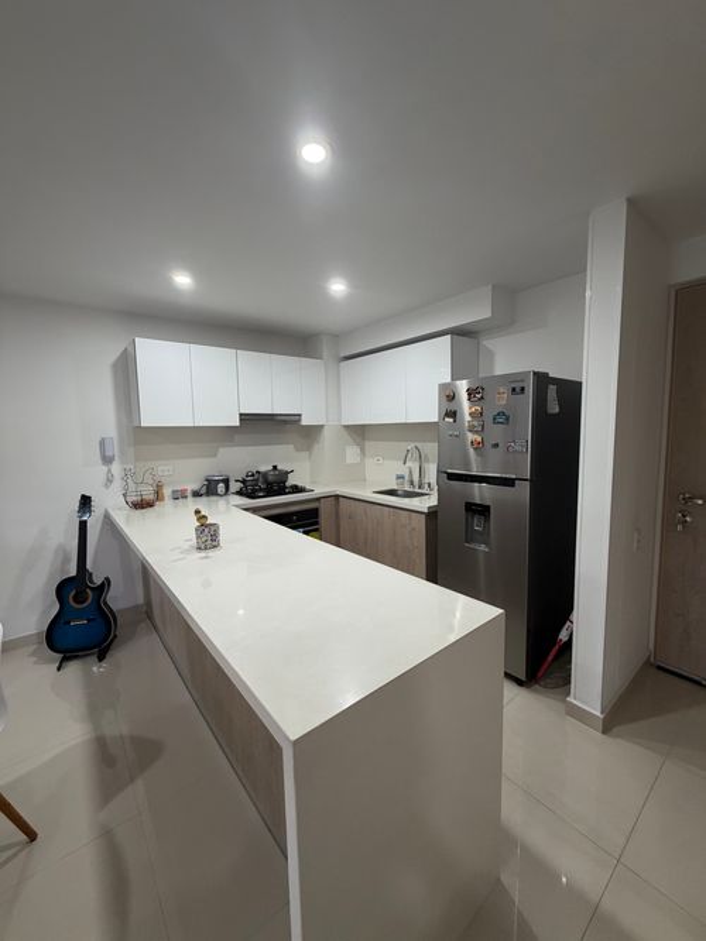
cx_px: 353
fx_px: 381
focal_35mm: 14
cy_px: 470
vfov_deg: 102.1
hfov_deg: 85.7
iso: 320
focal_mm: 2.22
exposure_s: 1/120
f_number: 2.2
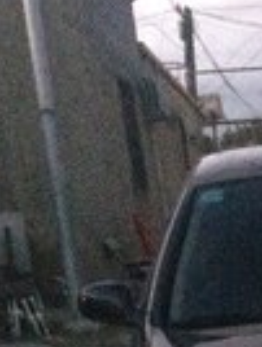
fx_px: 1076
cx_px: 457
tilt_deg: -14.1
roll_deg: +0.6
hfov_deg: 12.7
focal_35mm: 107
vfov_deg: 16.9
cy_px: 492
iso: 800
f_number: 2.2
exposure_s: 1/17
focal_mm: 4.15
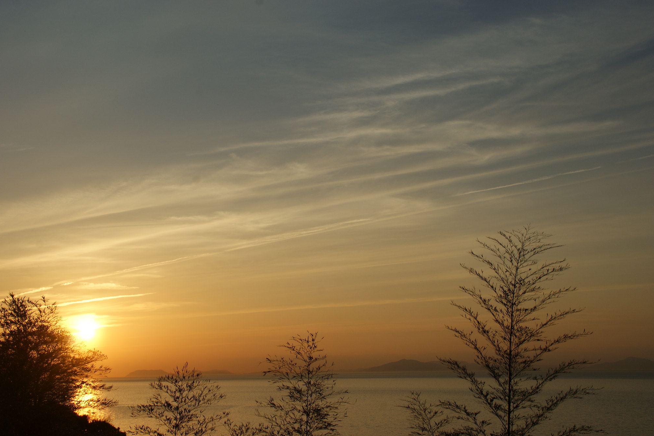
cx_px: 328
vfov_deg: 29.2
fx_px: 836
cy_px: 217
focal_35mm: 46
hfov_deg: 42.7
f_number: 13
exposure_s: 1/200
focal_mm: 30
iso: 100
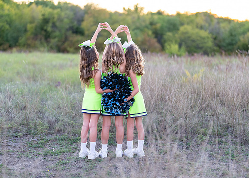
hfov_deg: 29.0
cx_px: 127
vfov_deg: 20.9
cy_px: 84
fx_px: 481
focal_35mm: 68
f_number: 1.2
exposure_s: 1/320
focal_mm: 50
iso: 250
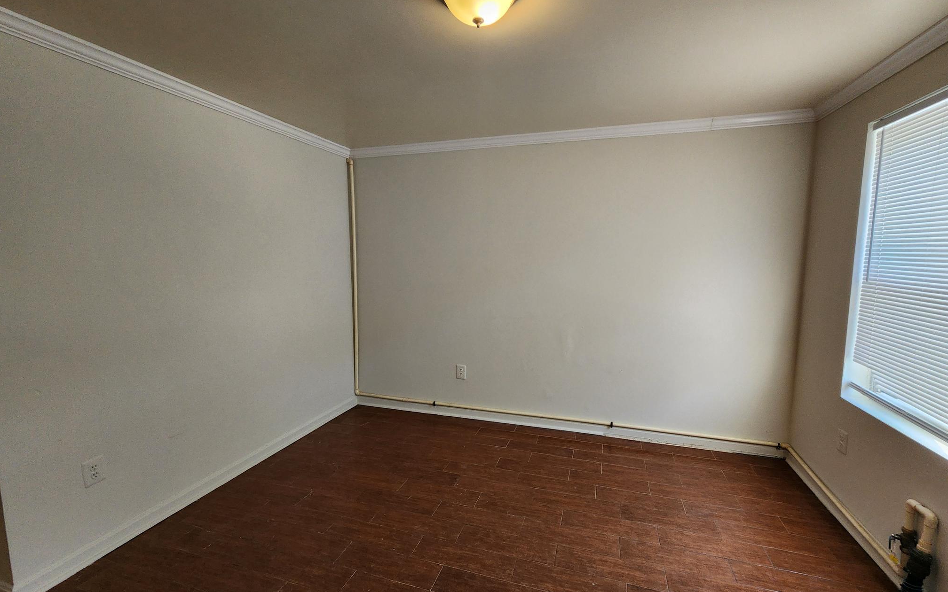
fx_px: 362
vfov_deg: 78.6
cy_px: 296
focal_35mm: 14
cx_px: 480
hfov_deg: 105.3
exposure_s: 1/60
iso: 160
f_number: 2.2
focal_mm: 2.2
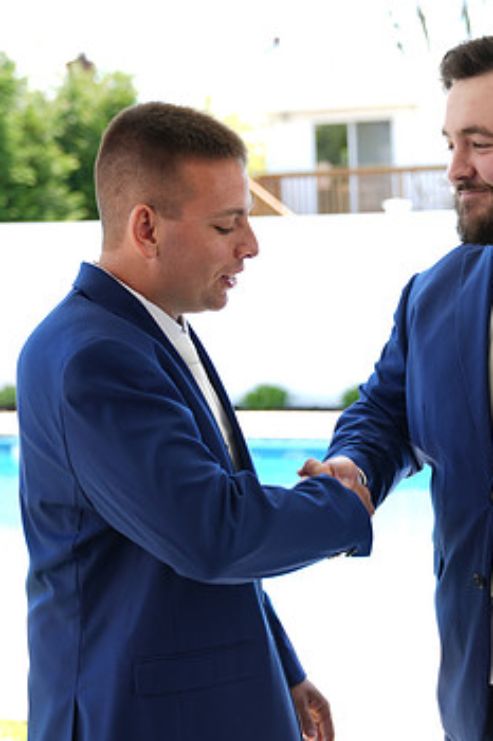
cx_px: 350
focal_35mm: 68
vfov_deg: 29.6
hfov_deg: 19.9
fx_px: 1398
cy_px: 434
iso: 50
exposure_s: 1/100
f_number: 2.8
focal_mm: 41
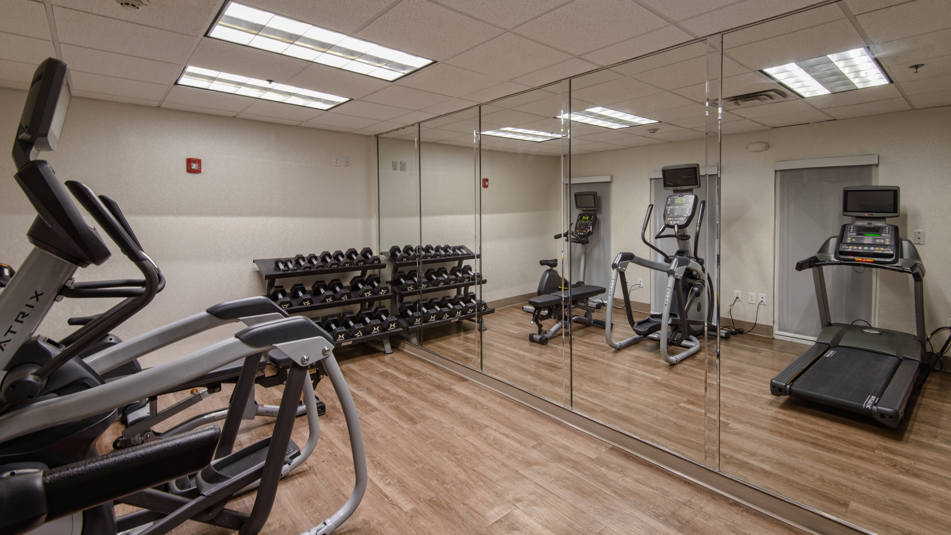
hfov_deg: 95.9
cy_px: 229
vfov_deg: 63.6
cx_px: 475
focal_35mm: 17
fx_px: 429
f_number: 11
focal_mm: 16
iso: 200
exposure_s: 1/2.5
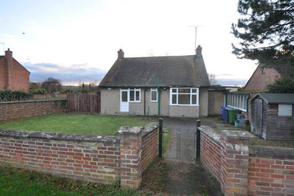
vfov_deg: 67.3
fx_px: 147
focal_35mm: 18
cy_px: 98
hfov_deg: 90.0
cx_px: 147
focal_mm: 12
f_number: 5
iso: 200
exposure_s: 1/100
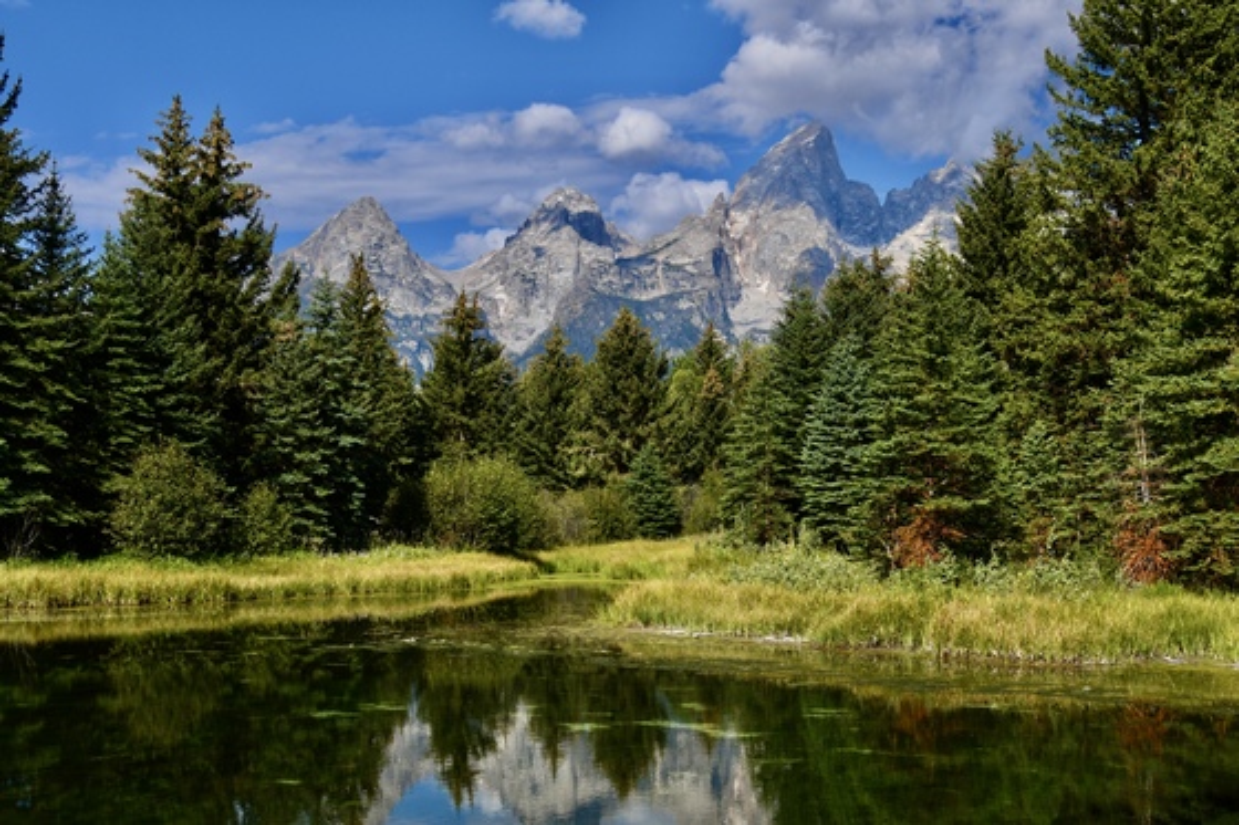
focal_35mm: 62
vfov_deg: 21.9
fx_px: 2133
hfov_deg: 32.4
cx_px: 620
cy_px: 412
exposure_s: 1/80
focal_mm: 31
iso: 100
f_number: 10
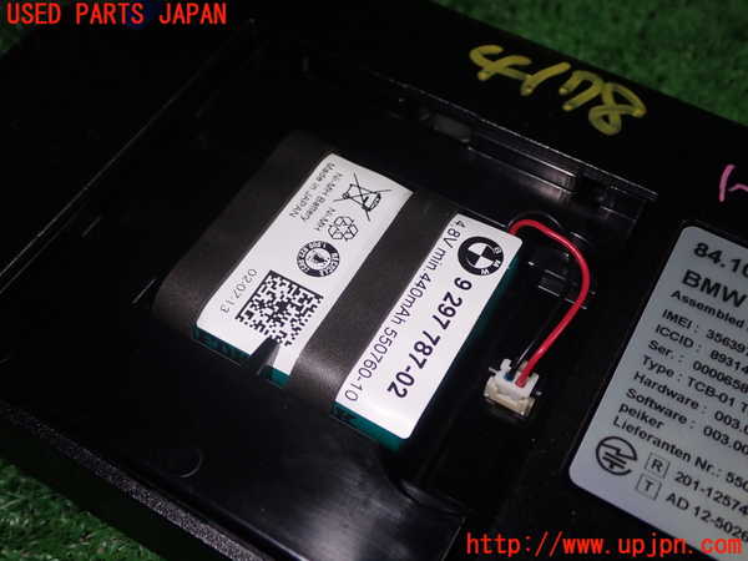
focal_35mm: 41
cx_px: 374
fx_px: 886
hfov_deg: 45.8
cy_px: 280
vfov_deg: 35.1
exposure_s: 1/40
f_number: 8
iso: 200
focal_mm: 7.31
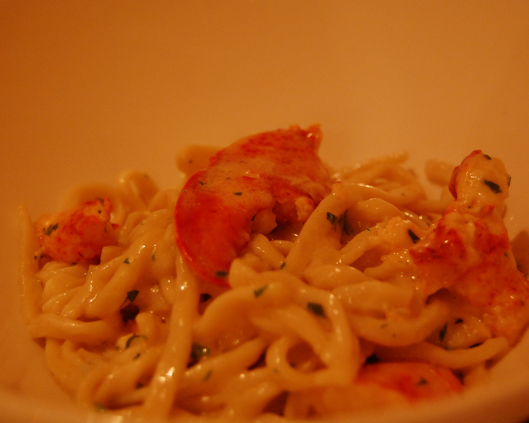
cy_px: 211
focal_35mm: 60
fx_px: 933
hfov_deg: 31.7
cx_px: 258
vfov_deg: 25.6
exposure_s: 1/8
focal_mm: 35
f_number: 4.8
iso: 1600
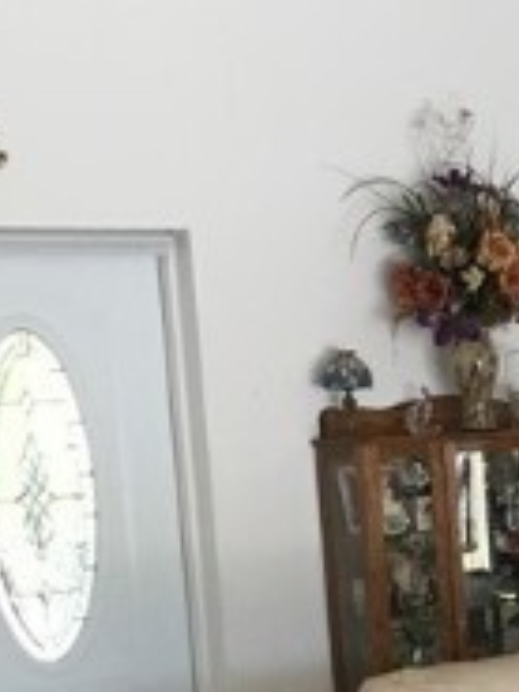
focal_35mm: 121
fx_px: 2419
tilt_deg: -11.9
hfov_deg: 11.8
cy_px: 812
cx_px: 760
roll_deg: +0.5
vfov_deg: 15.7
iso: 40
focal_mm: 4.15
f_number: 2.2
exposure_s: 1/30
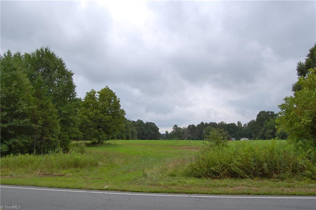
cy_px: 105
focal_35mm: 27
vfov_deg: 47.8
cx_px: 158
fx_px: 237
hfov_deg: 67.4
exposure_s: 1/320
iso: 200
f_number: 9
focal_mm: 18
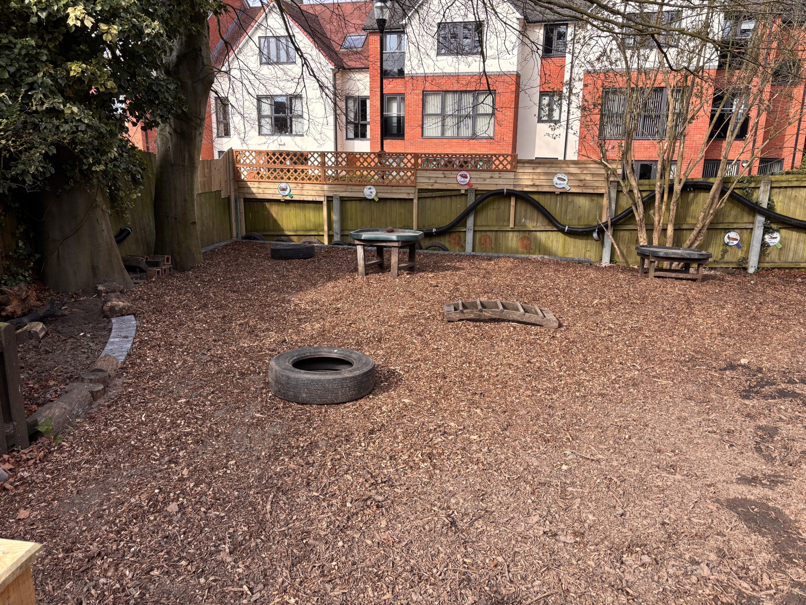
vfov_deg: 53.1
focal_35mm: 26
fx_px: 605
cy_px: 302
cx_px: 403
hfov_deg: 67.3
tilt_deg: -15.2
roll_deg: -0.8
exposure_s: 1/742
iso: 50
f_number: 1.6
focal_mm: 5.96
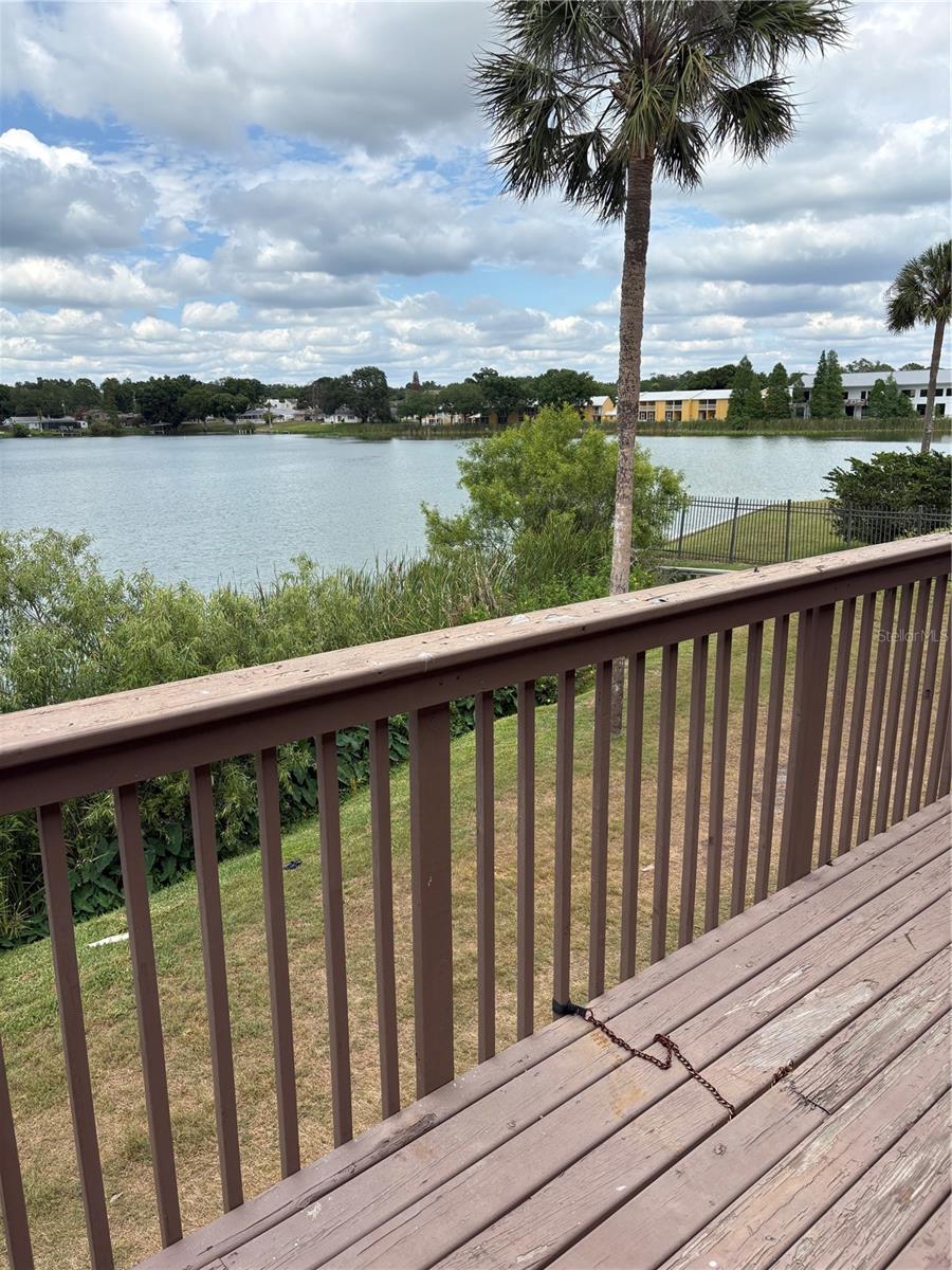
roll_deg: +0.7
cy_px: 635
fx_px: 953
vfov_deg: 67.3
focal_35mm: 26
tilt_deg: -12.7
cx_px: 476
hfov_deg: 53.1
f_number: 1.6
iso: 50
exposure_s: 1/3125
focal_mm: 5.96
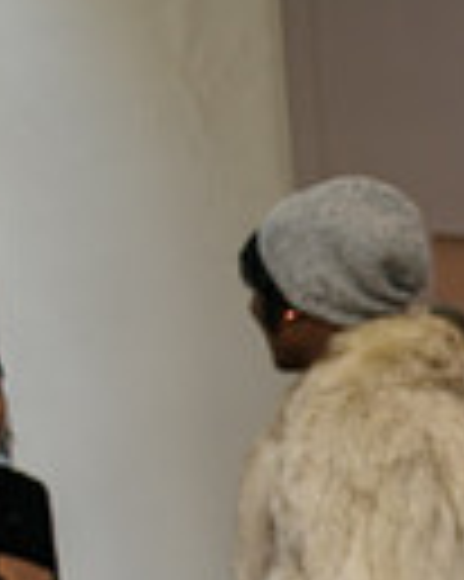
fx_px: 2028
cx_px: 1185
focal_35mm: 118
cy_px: 645
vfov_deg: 15.8
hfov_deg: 10.7
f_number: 3.2
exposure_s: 1/125
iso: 200
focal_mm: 28
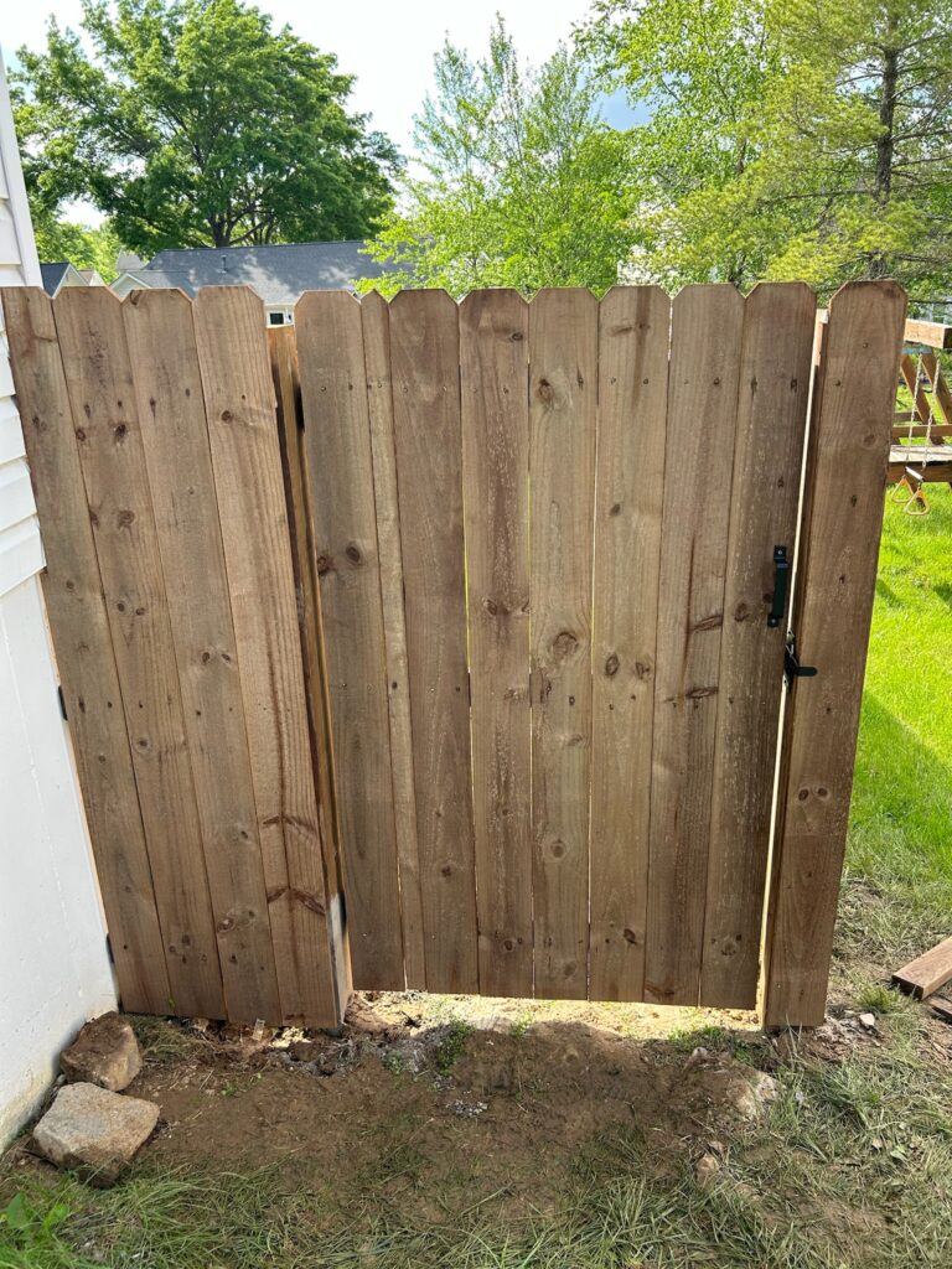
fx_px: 953
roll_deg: +1.6
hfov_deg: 53.1
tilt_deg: -20.6
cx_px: 476
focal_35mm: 26
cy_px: 634
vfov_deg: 67.3
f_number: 1.5
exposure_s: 1/621
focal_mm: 5.7
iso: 50
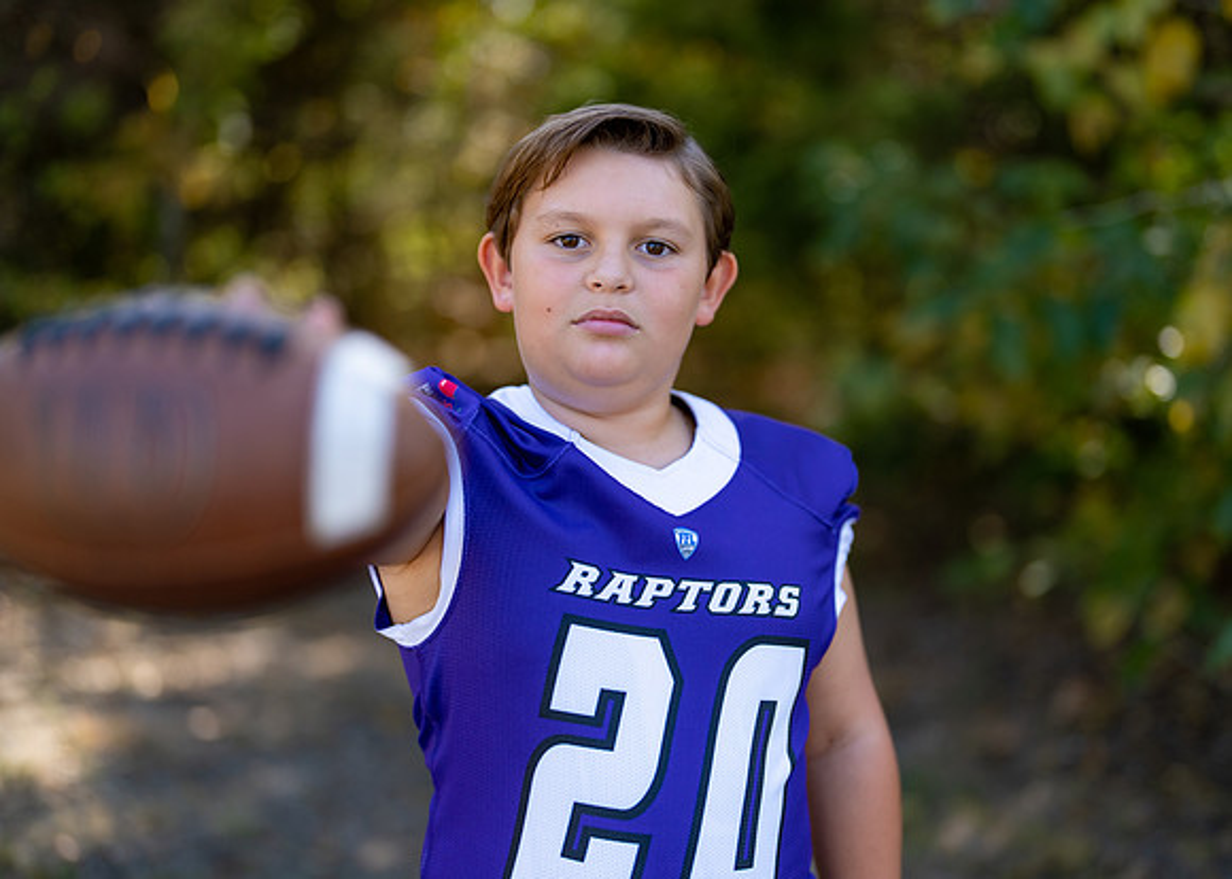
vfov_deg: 26.9
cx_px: 660
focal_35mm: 53
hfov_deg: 37.0
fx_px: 1842
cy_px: 439
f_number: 1.2
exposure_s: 1/2000
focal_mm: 50
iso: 100
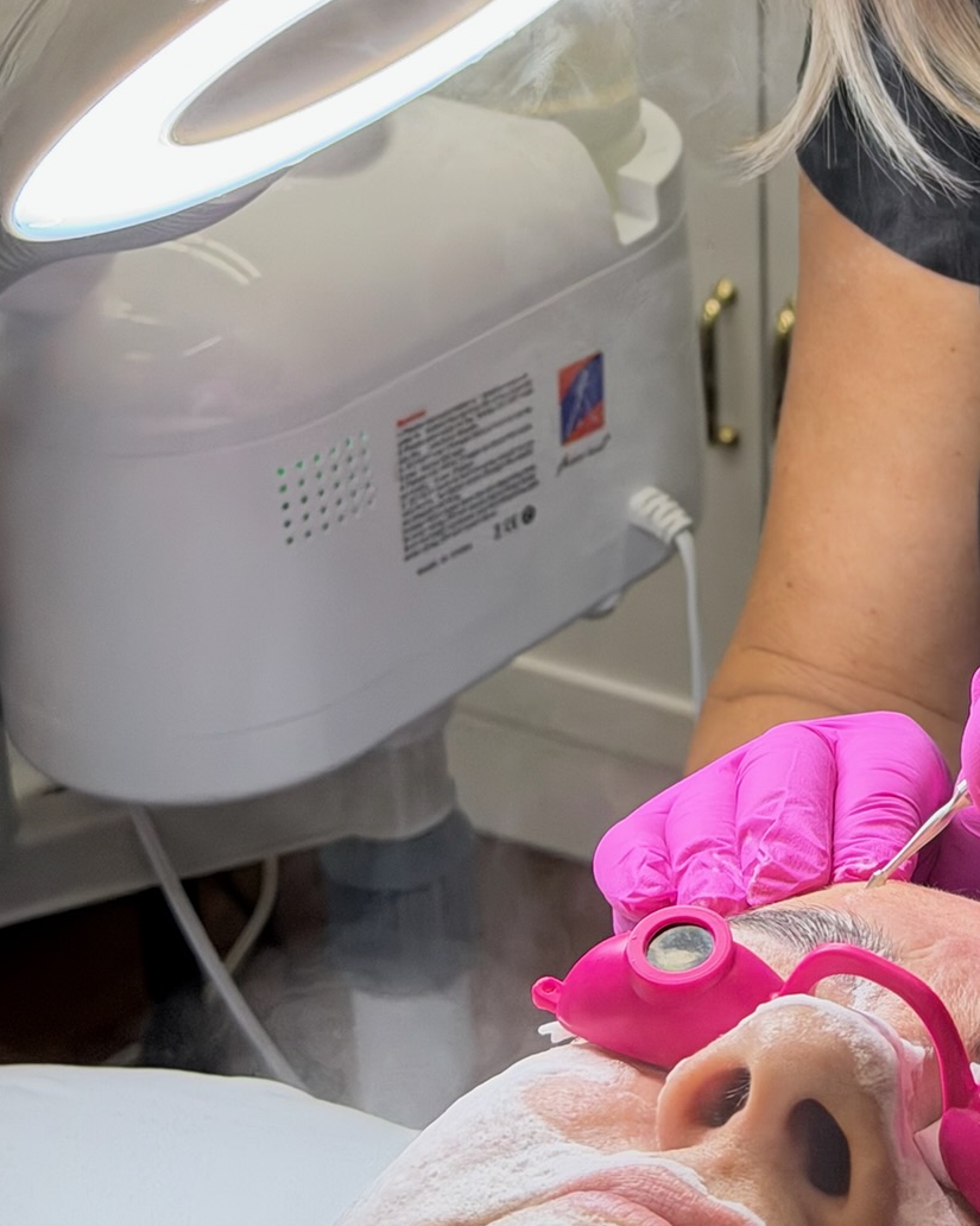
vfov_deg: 20.0
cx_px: 885
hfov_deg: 16.3
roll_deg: -0.2
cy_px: 26
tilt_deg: -18.2
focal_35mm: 93
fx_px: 3373
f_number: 1.78
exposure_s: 1/172
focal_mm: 6.76
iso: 64
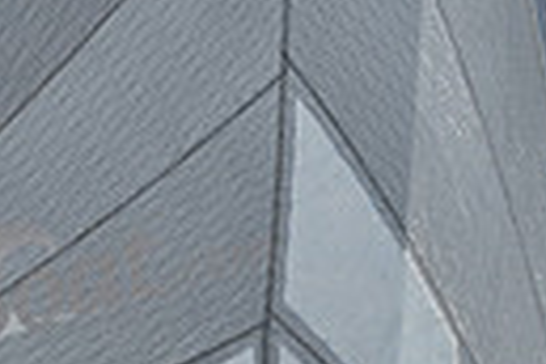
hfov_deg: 1.9
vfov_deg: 1.3
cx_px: -538
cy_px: 590
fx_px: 16394
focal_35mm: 1081
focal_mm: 240
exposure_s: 1/1000
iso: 200
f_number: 8
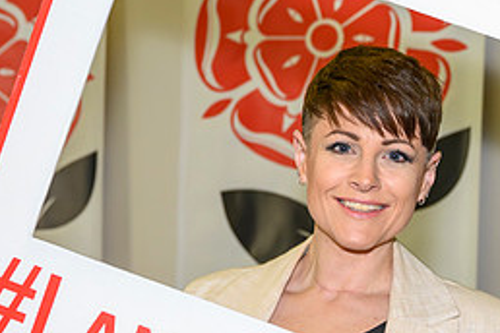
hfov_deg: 18.9
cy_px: 265
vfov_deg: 12.7
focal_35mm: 107
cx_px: 408
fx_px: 1486
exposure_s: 1/100
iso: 3200
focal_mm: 43
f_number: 4.5
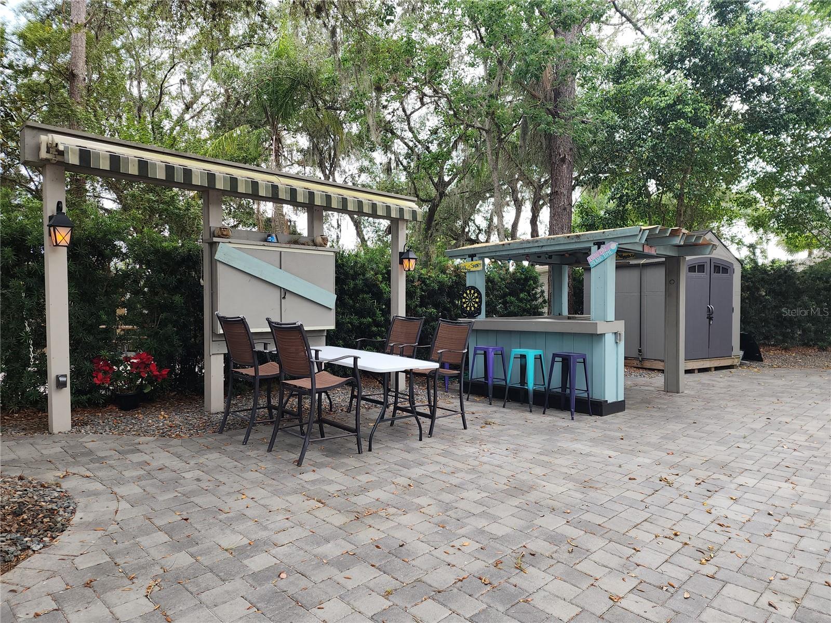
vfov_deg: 58.9
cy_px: 312
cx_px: 416
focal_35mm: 23
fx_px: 552
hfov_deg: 73.9
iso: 16
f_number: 1.8
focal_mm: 6.4
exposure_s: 1/120
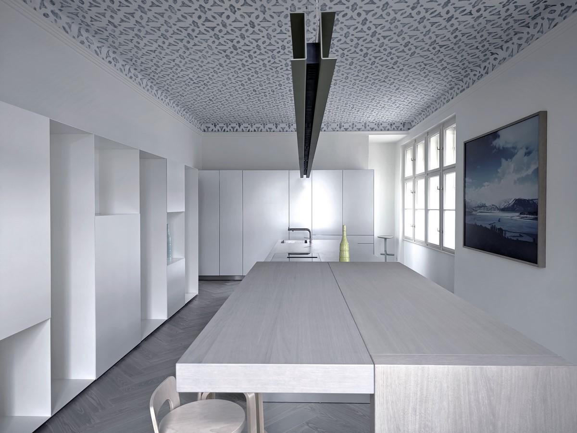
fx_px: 383
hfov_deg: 73.9
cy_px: 216
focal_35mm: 23
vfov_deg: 58.9
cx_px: 288
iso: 400
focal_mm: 8.72
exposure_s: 1/50
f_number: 2
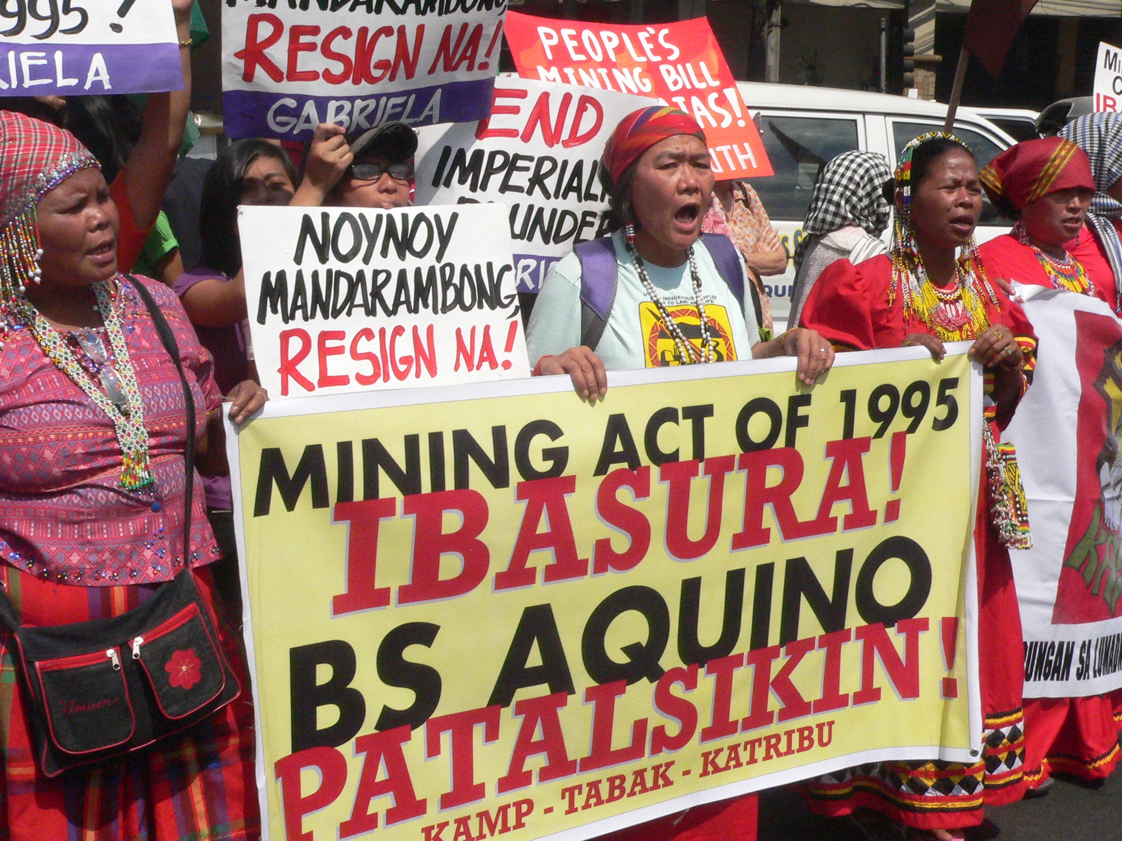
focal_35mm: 50
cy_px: 420
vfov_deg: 29.1
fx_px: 1621
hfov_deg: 38.2
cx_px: 561
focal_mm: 8.3
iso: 400
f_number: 8
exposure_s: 1/2000
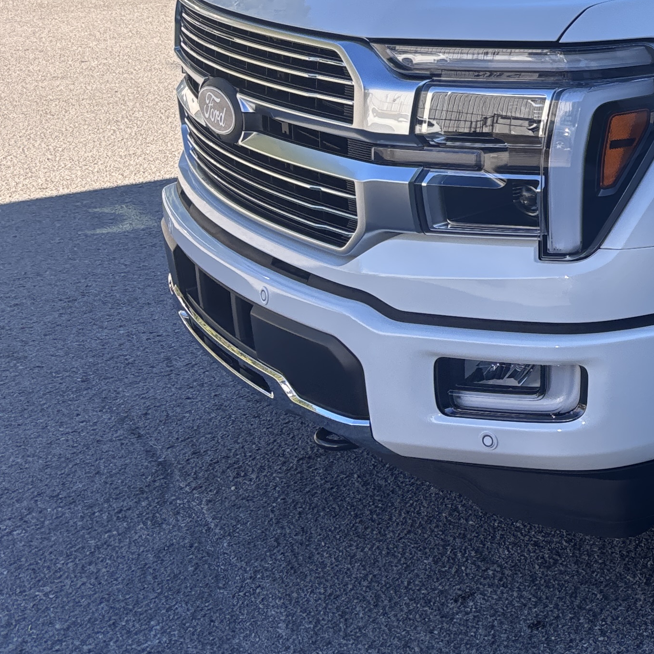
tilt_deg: -8.7
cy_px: 22
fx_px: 1453
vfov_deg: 24.4
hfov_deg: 21.5
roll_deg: -2.3
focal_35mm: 68
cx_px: 964
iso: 50
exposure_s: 1/769
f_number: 1.6
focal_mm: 5.96
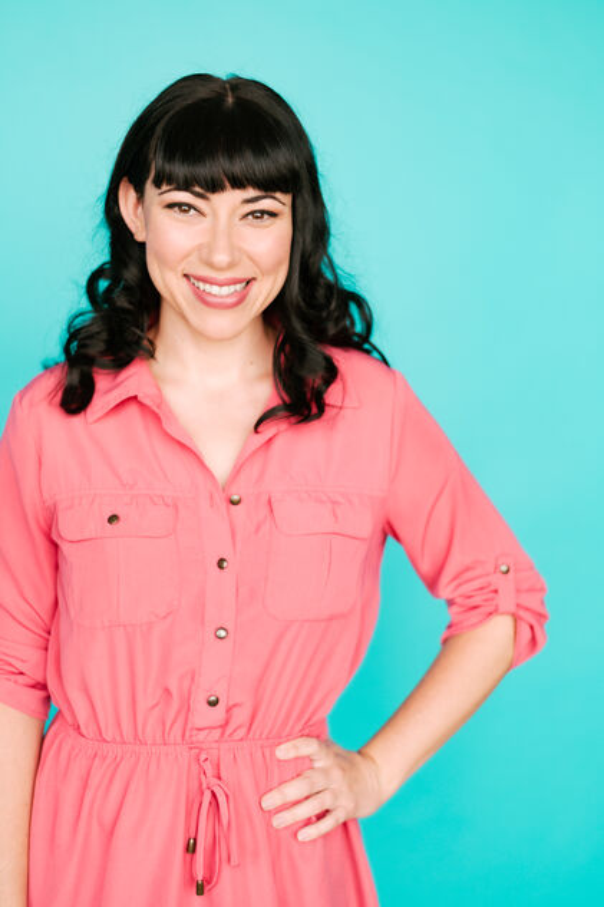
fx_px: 1259
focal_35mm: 50
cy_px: 454
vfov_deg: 39.6
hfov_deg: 27.0
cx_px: 302
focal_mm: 50
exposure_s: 1/400
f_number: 1.8
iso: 250
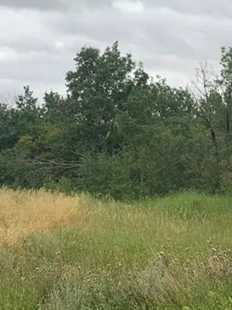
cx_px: 246
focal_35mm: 79
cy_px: 134
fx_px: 706
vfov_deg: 24.7
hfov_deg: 18.1
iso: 25
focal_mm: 4.25
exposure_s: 1/1634
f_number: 1.8
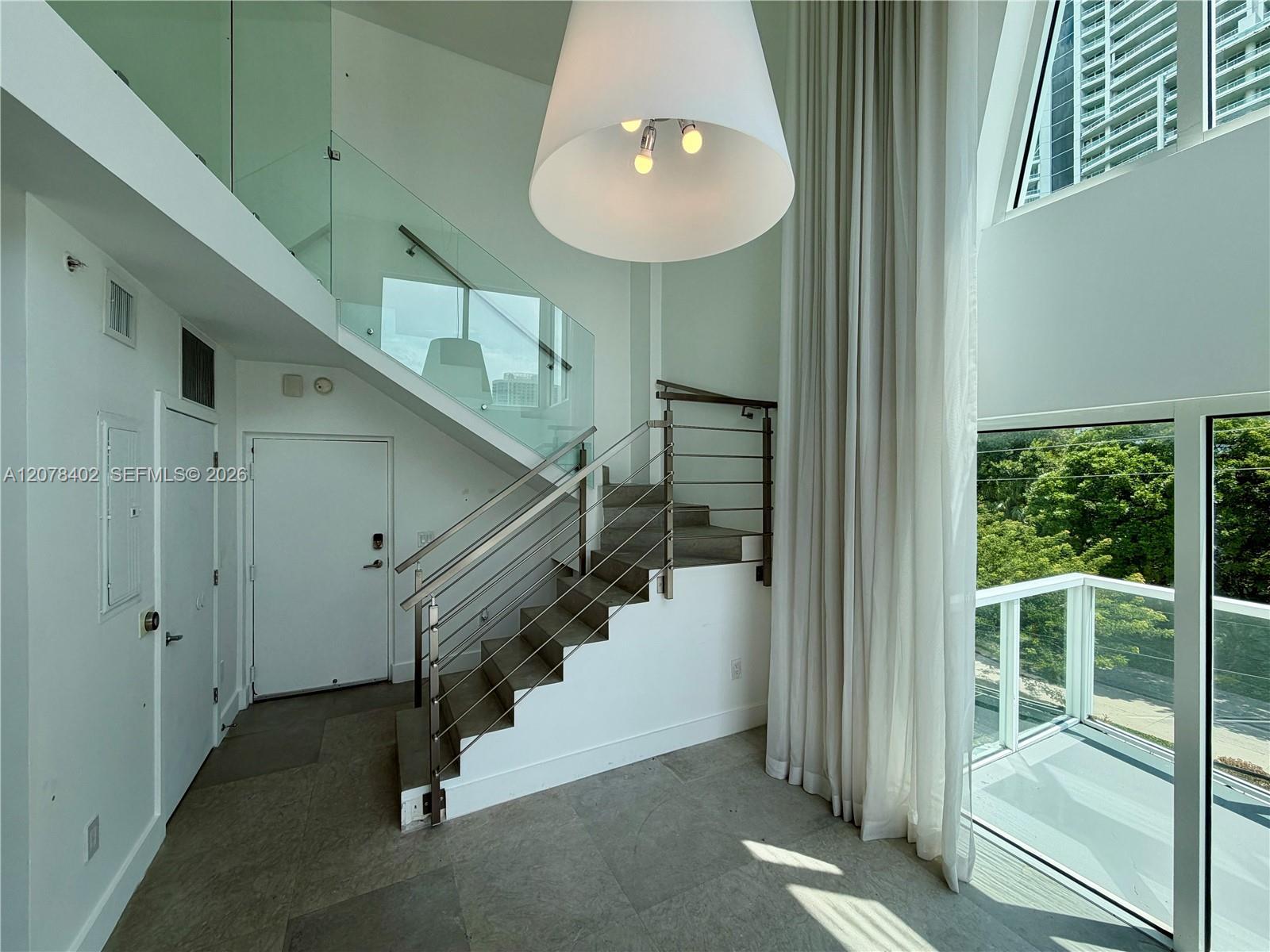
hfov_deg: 102.1
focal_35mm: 14
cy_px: 476
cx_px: 635
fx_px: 514
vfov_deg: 85.7
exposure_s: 1/522
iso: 40
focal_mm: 2.22
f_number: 2.2
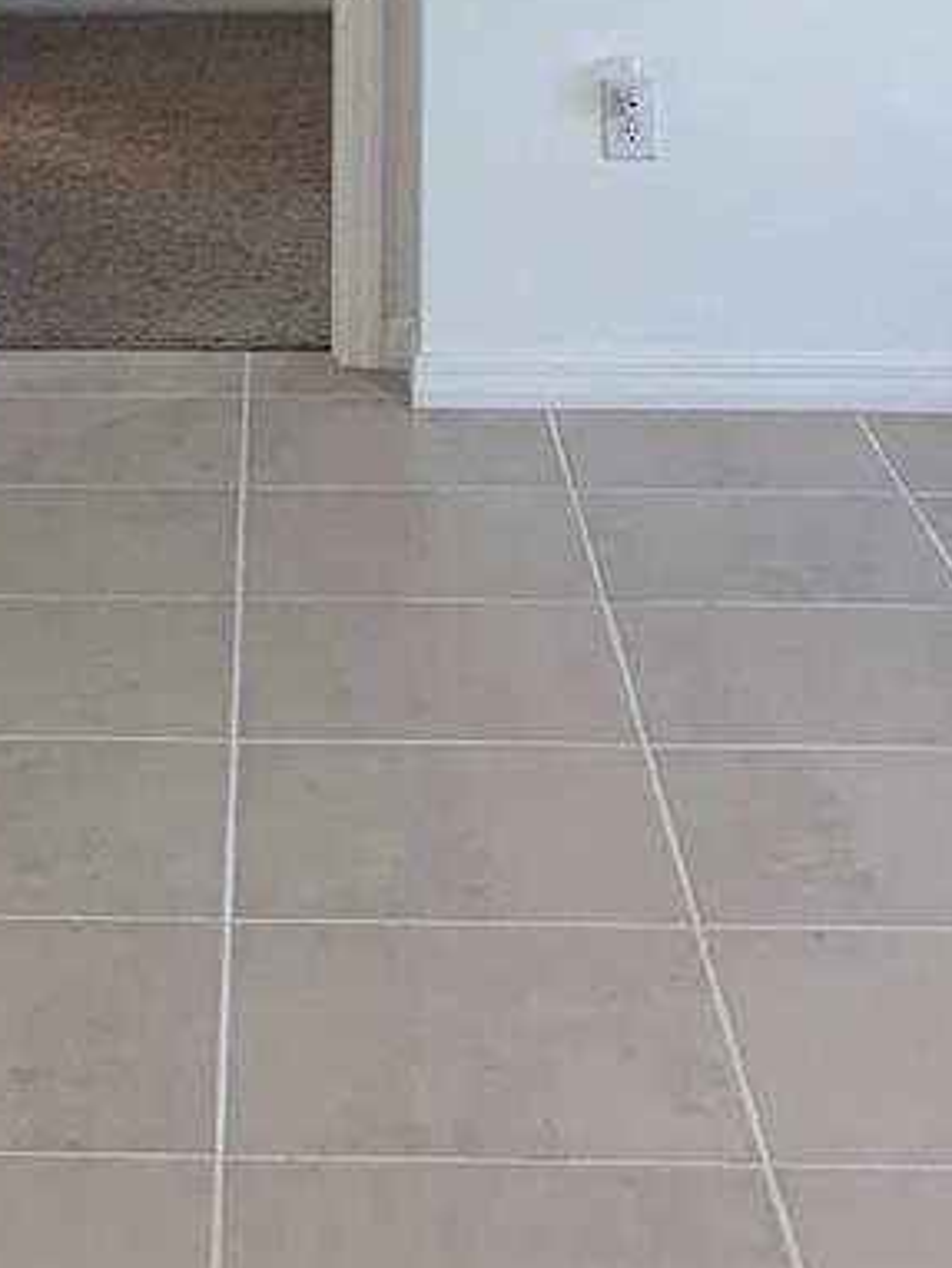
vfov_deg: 20.6
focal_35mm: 91
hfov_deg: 16.1
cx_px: 119
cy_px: -103
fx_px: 3333
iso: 40
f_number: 1.8
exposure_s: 1/60
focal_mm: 3
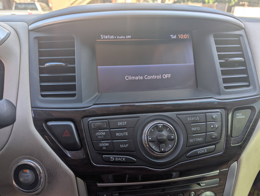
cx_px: 130
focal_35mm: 24
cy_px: 98
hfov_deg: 71.5
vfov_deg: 56.9
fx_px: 181
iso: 18
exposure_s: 1/96.2
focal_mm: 6.9
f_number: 1.68
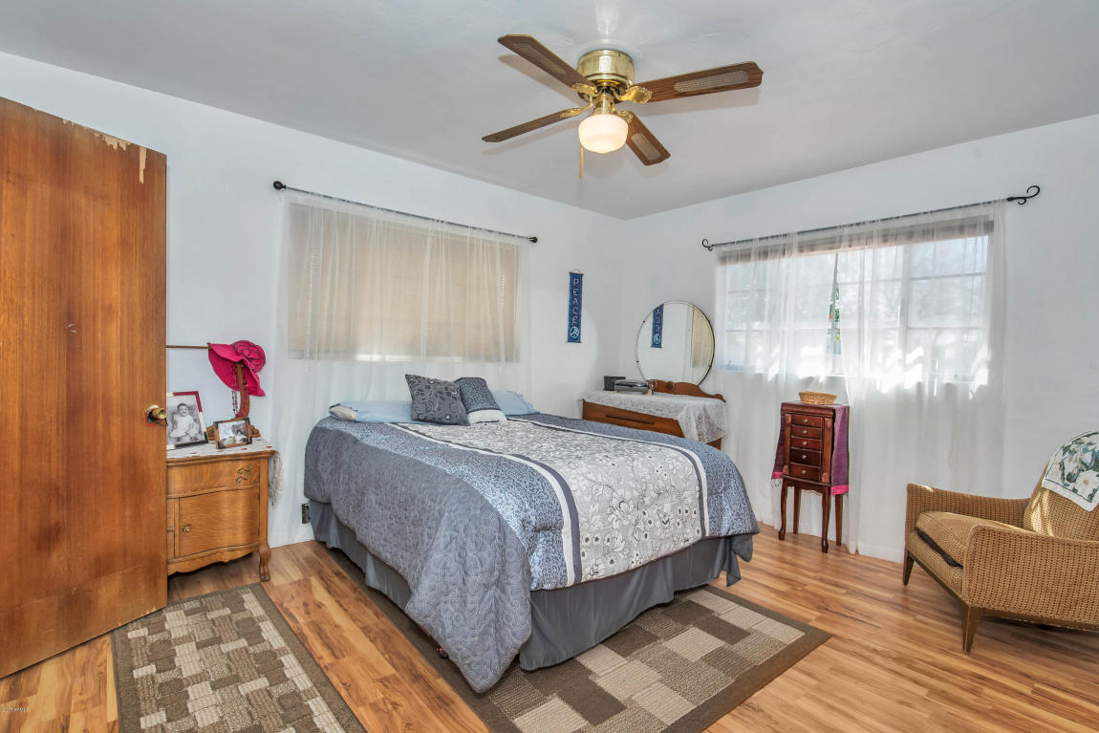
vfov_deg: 73.8
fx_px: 488
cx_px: 550
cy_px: 366
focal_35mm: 16
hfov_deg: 96.7
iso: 500
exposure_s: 1/80
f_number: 8
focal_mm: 16
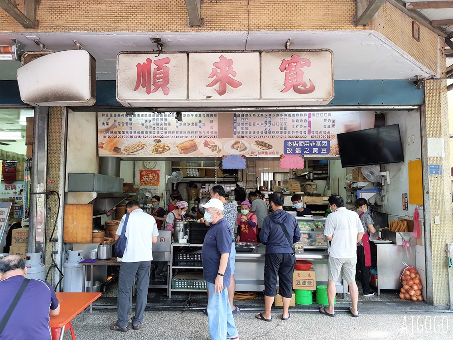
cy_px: 170
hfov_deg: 67.3
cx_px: 226
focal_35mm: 26
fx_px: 340
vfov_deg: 53.1
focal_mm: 4.32
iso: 100
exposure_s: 1/120
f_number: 1.7
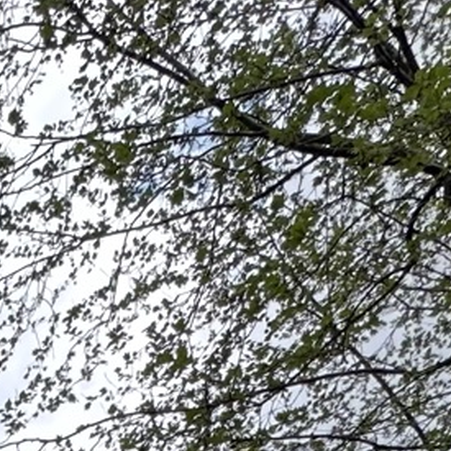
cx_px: -462
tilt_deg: +9.6
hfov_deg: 16.2
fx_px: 1194
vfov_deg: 14.1
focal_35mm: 81
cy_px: 1100
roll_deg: -0.4
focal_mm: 2.22
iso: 40
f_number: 2.2
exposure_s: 1/447
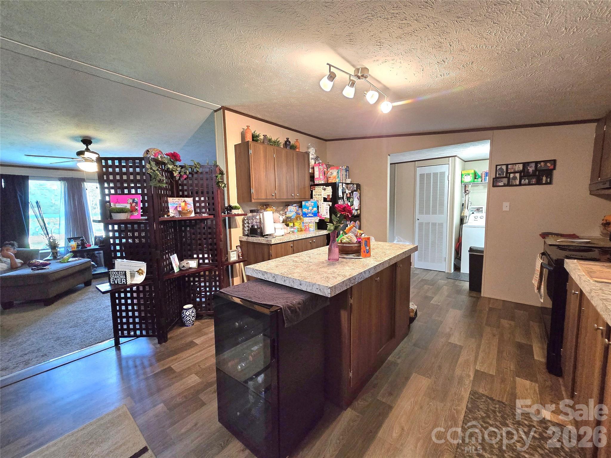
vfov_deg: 89.9
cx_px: 306
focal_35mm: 13
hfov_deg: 106.2
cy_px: 229
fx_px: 229
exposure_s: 1/60.2
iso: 640
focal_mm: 2.2
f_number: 2.2
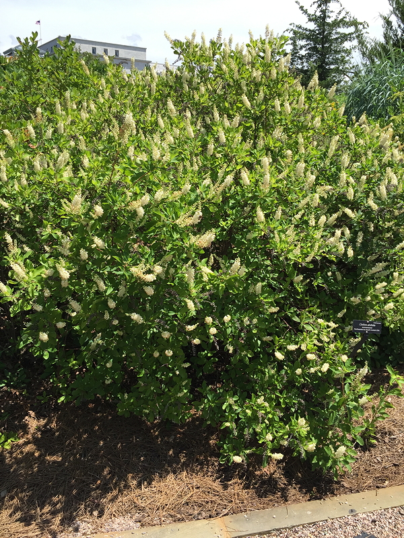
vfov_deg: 61.7
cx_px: 202
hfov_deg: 48.2
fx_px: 451
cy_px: 269
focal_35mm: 29
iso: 32
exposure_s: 1/1236
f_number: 2.2
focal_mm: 4.15
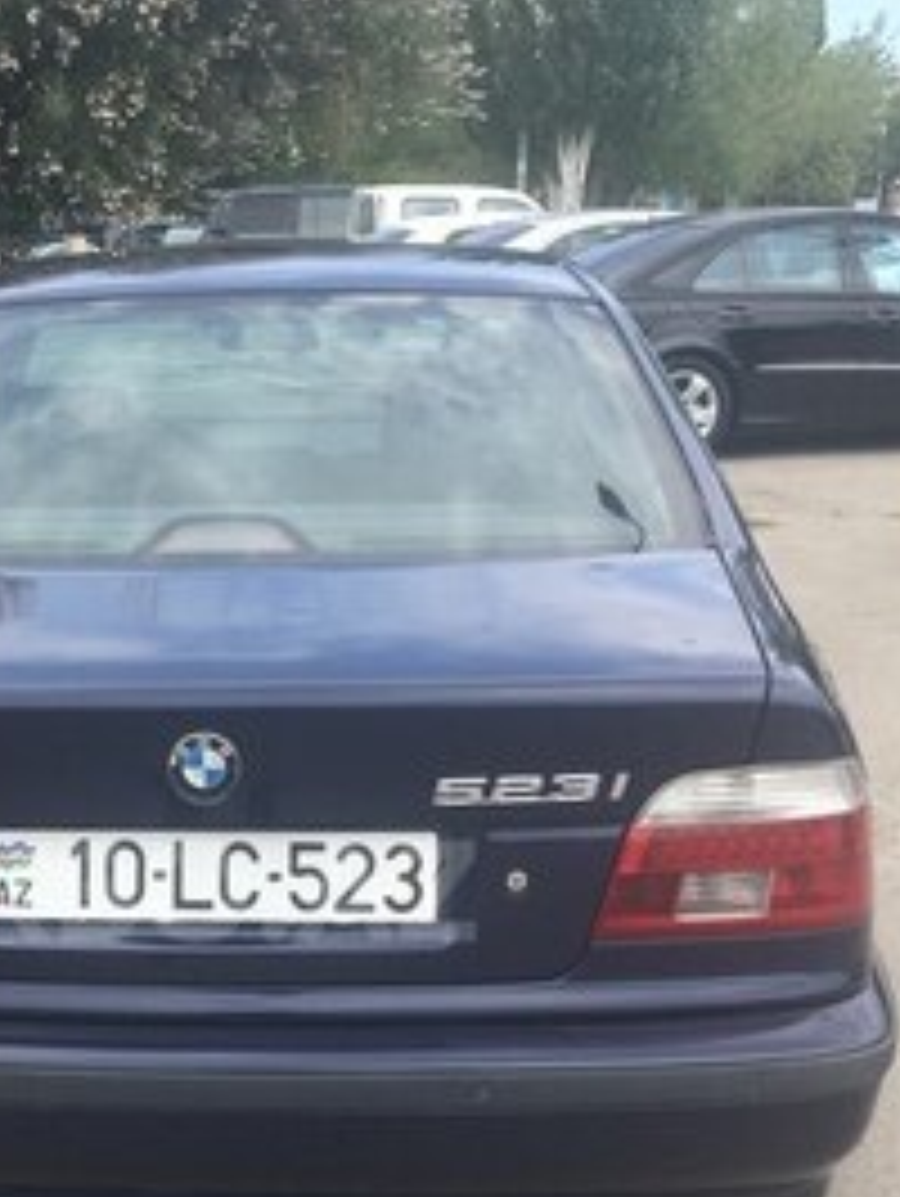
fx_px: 1869
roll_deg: +0.2
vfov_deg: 34.8
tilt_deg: -17.5
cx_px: 130
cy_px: 891
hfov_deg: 26.4
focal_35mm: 54
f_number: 2.2
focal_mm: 4.15
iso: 32
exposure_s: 1/608
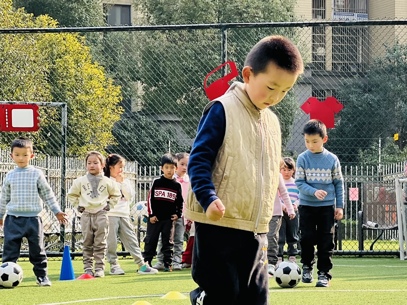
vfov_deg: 11.7
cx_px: 317
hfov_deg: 15.6
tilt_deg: -1.4
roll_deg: +1.1
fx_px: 1481
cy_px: 241
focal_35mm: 126
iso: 20
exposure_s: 1/121
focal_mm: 9
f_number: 2.8
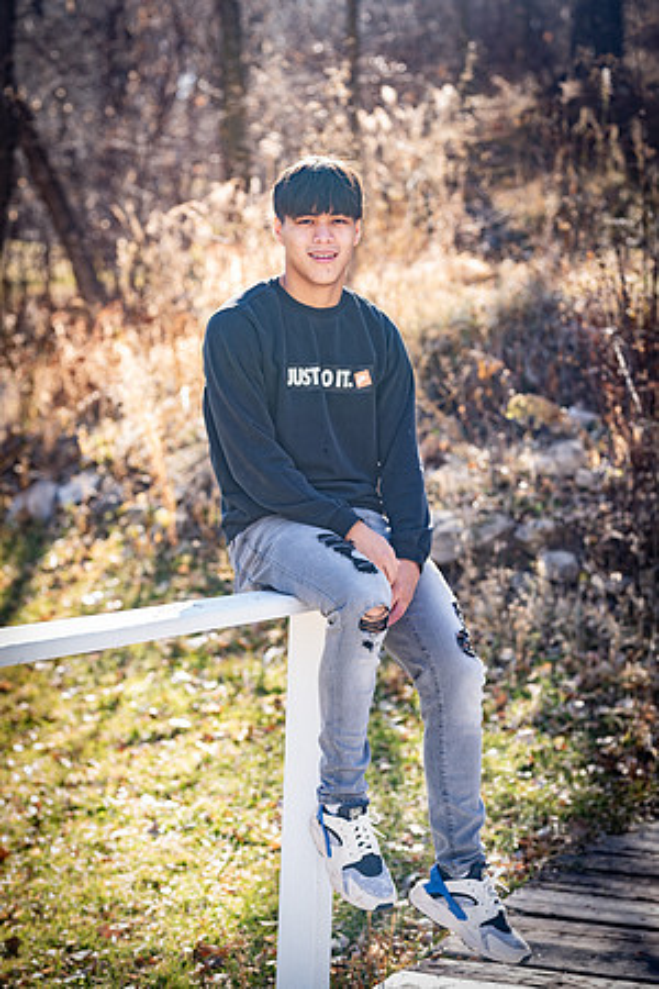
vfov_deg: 23.9
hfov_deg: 16.1
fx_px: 2334
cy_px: 494
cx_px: 330
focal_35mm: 85
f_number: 3.2
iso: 100
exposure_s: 1/125
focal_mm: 85
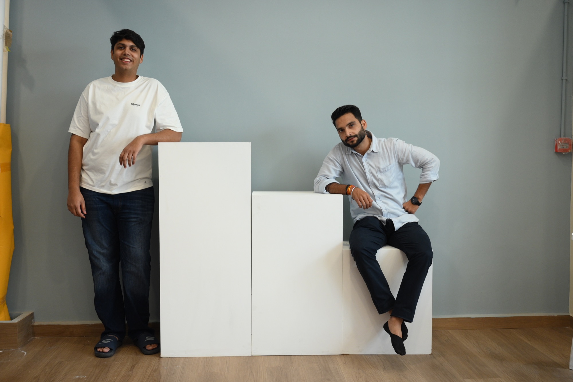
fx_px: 637
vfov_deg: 33.4
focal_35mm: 40
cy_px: 191
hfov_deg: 48.5
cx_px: 286
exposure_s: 1/250
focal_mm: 40
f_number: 3.5
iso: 1250
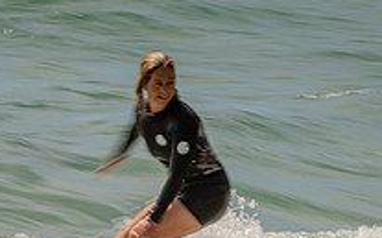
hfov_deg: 1.2
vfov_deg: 0.7
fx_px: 18214
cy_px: 211
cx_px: 113
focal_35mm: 1751
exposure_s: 1/20
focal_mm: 500
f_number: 20
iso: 64
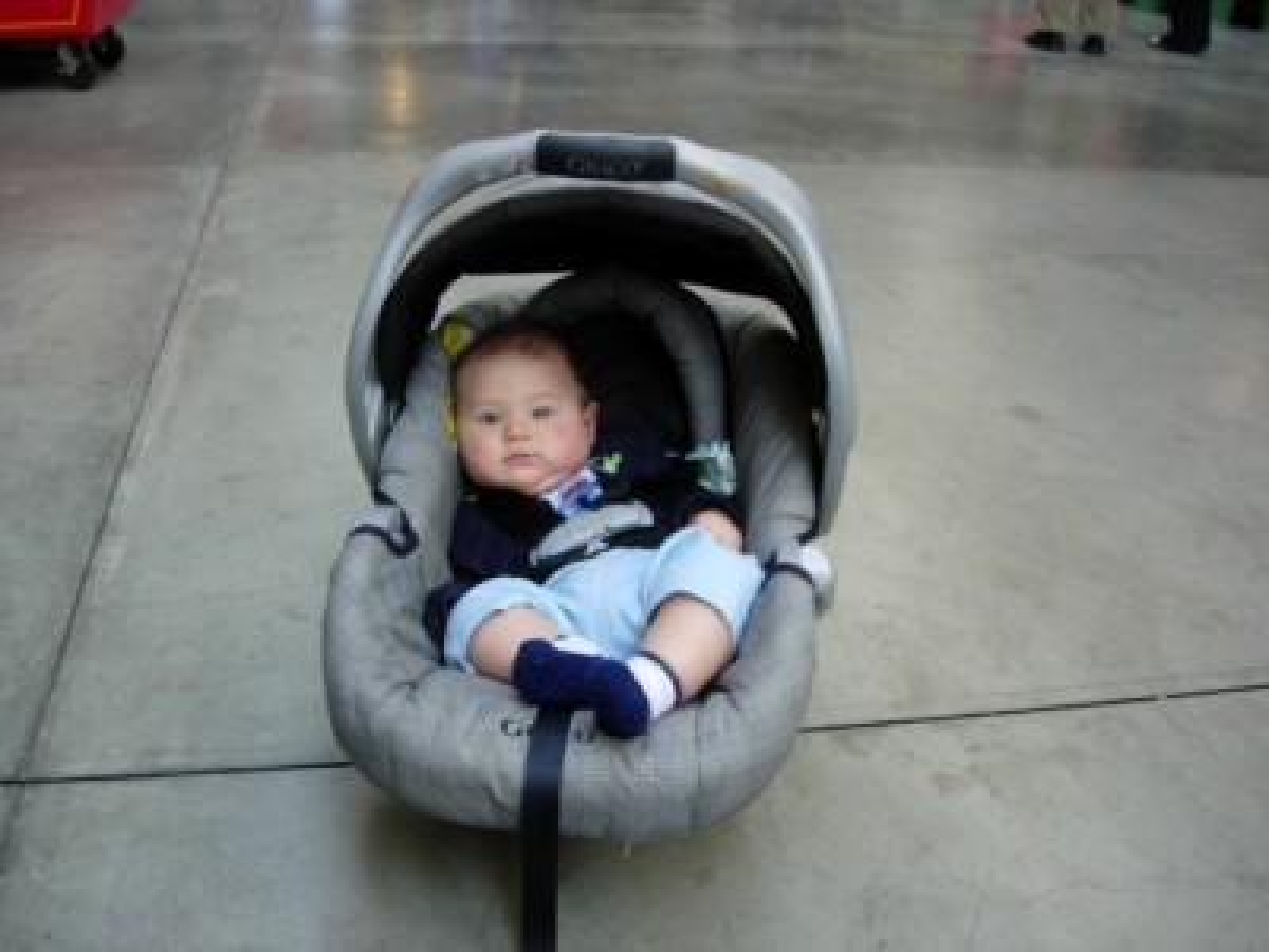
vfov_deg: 37.7
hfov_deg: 49.0
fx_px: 1393
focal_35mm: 38
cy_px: 476
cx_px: 634
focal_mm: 7.8
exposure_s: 1/35.9
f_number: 2.8
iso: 64
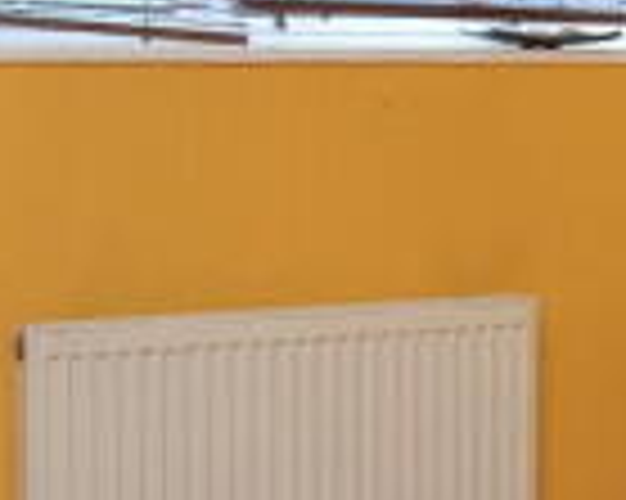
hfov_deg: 13.6
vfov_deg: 11.6
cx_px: 959
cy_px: 117
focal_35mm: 133
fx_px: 2462
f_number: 13
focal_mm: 20
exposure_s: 1/6
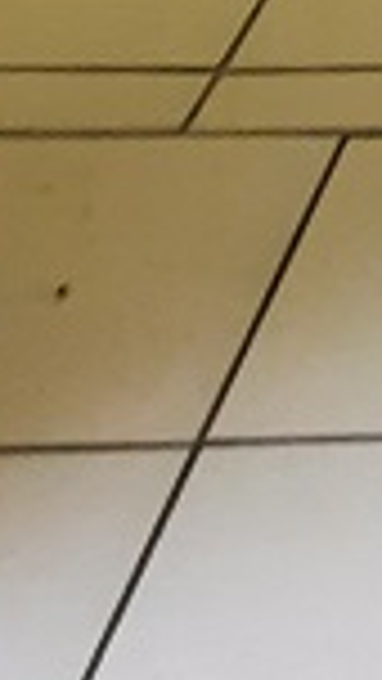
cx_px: 1159
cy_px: -1157
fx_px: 1800
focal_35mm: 100
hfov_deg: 9.4
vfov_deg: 12.8
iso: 160
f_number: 2.2
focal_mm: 1.74
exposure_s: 1/50
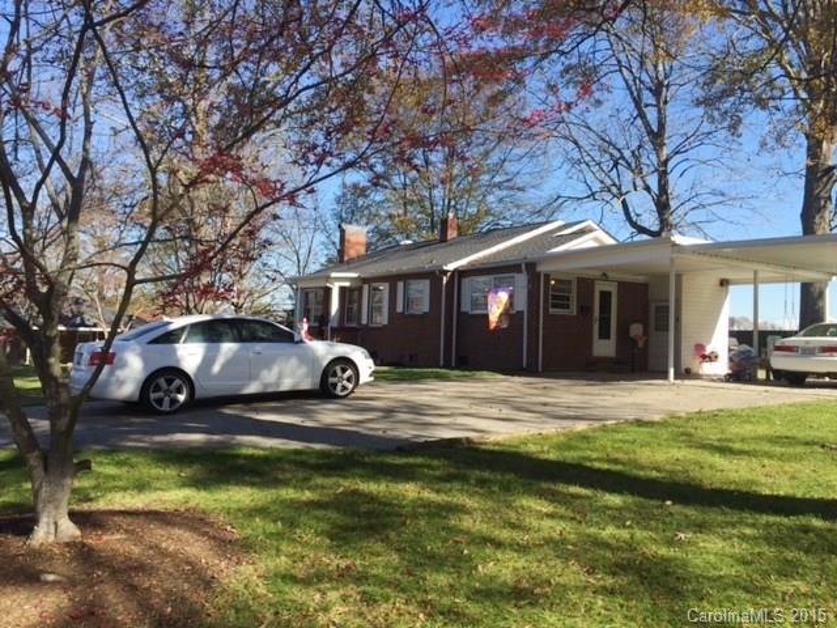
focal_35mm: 29
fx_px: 701
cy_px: 314
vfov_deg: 48.2
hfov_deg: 61.7
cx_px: 418
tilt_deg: +2.7
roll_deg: -1.4
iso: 32
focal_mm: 4.15
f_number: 2.2
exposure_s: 1/879
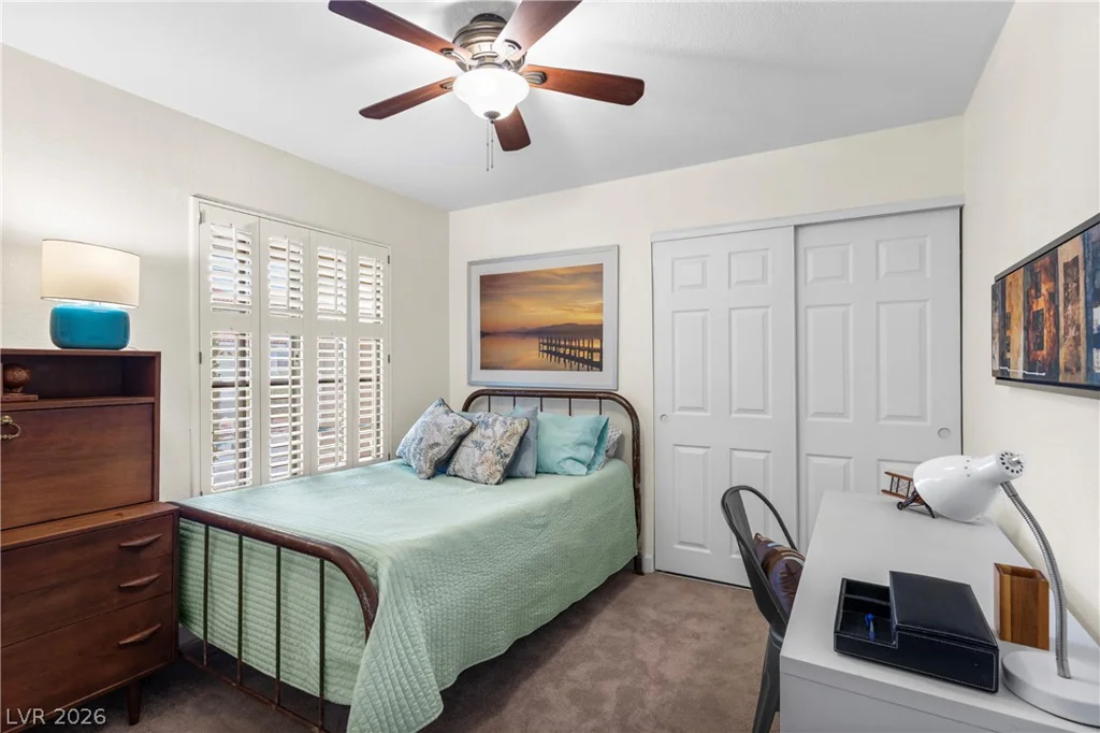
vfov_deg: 70.4
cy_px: 366
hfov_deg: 93.3
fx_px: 519
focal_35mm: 17
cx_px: 550
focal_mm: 17
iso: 400
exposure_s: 1/125
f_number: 8
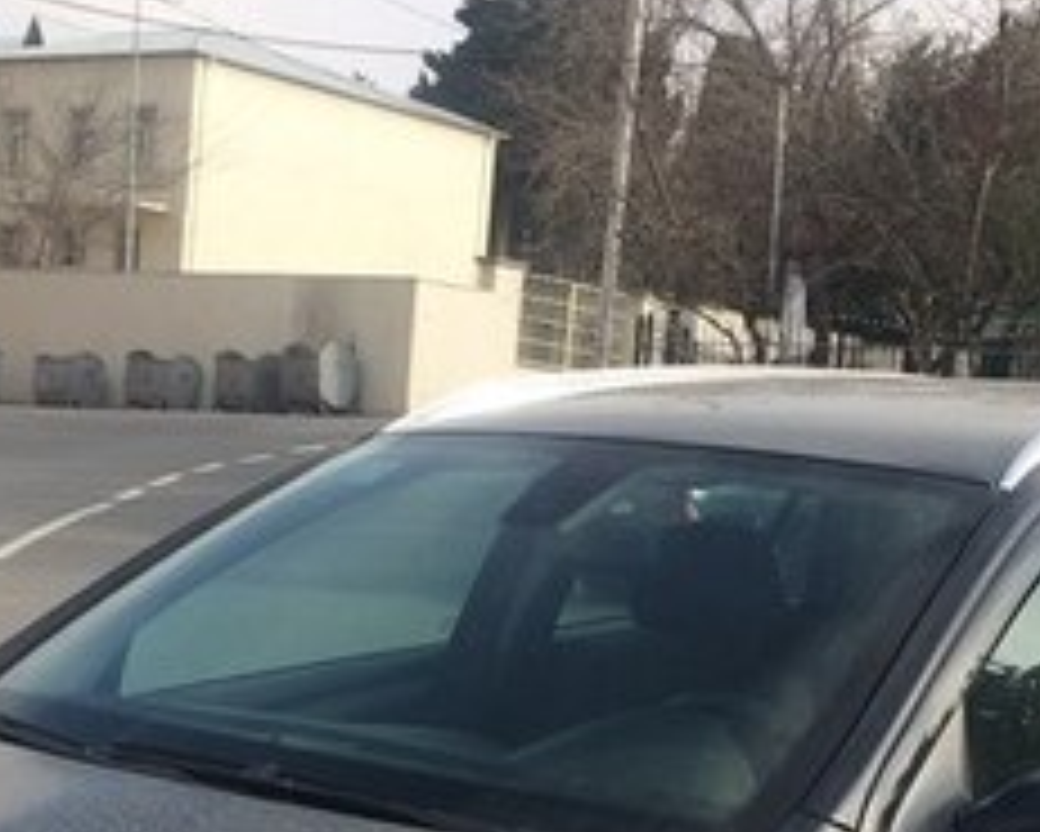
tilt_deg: -12.1
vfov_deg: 18.1
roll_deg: -4.9
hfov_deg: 23.6
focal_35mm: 81
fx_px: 2494
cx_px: 527
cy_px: 974
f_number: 2.2
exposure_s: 1/1001
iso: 32
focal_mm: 4.15
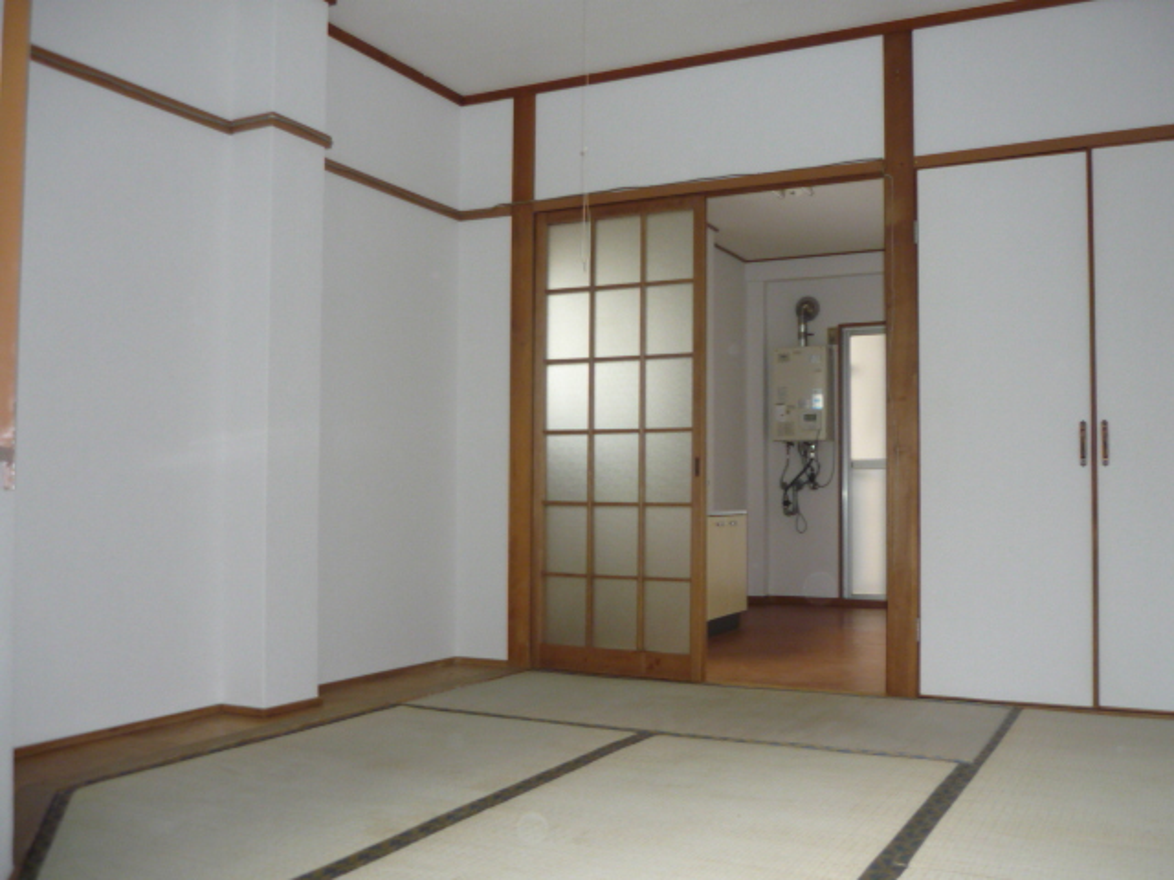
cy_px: 440
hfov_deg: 55.4
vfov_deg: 42.9
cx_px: 587
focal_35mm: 33
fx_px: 1119
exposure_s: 1/30
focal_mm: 5.5
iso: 200
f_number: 2.8
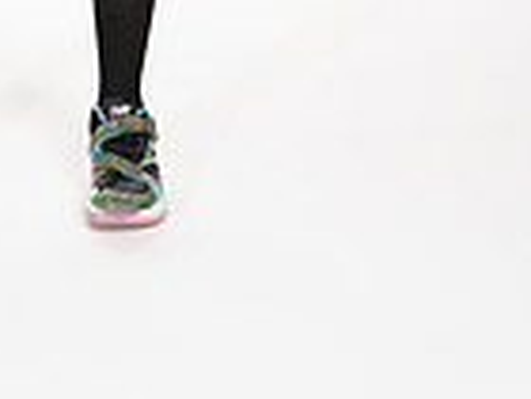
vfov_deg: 9.0
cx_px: -8
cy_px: -433
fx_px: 2378
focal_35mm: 155
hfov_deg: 12.6
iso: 250
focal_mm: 50
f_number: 5.6
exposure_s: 1/250
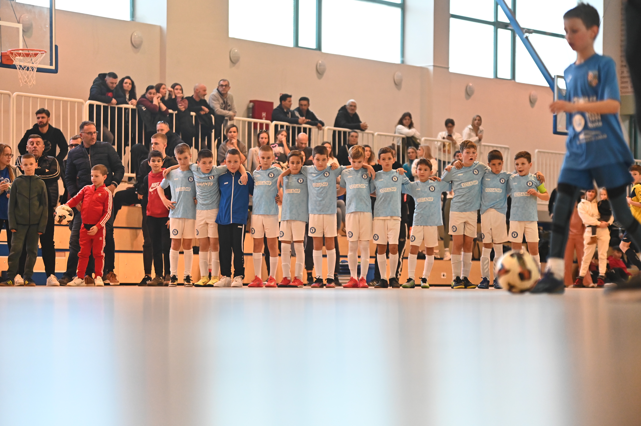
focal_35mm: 122
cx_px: 320
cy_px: 213
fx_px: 2171
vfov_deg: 11.2
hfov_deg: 16.8
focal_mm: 122
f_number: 2.8
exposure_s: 1/640
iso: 3200
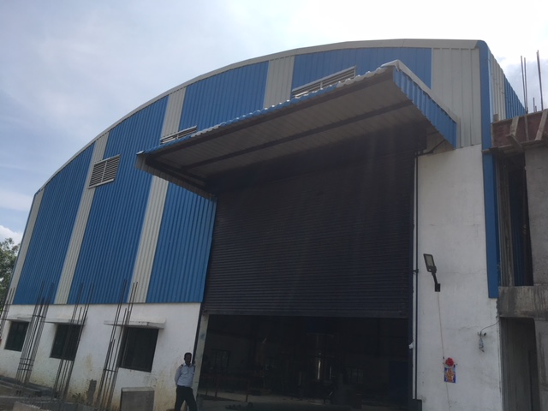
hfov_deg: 61.7
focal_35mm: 29
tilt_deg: +19.8
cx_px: 274
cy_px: 206
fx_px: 459
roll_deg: -6.8
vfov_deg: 48.2
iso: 25
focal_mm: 4.15
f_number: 2.2
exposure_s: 1/2653
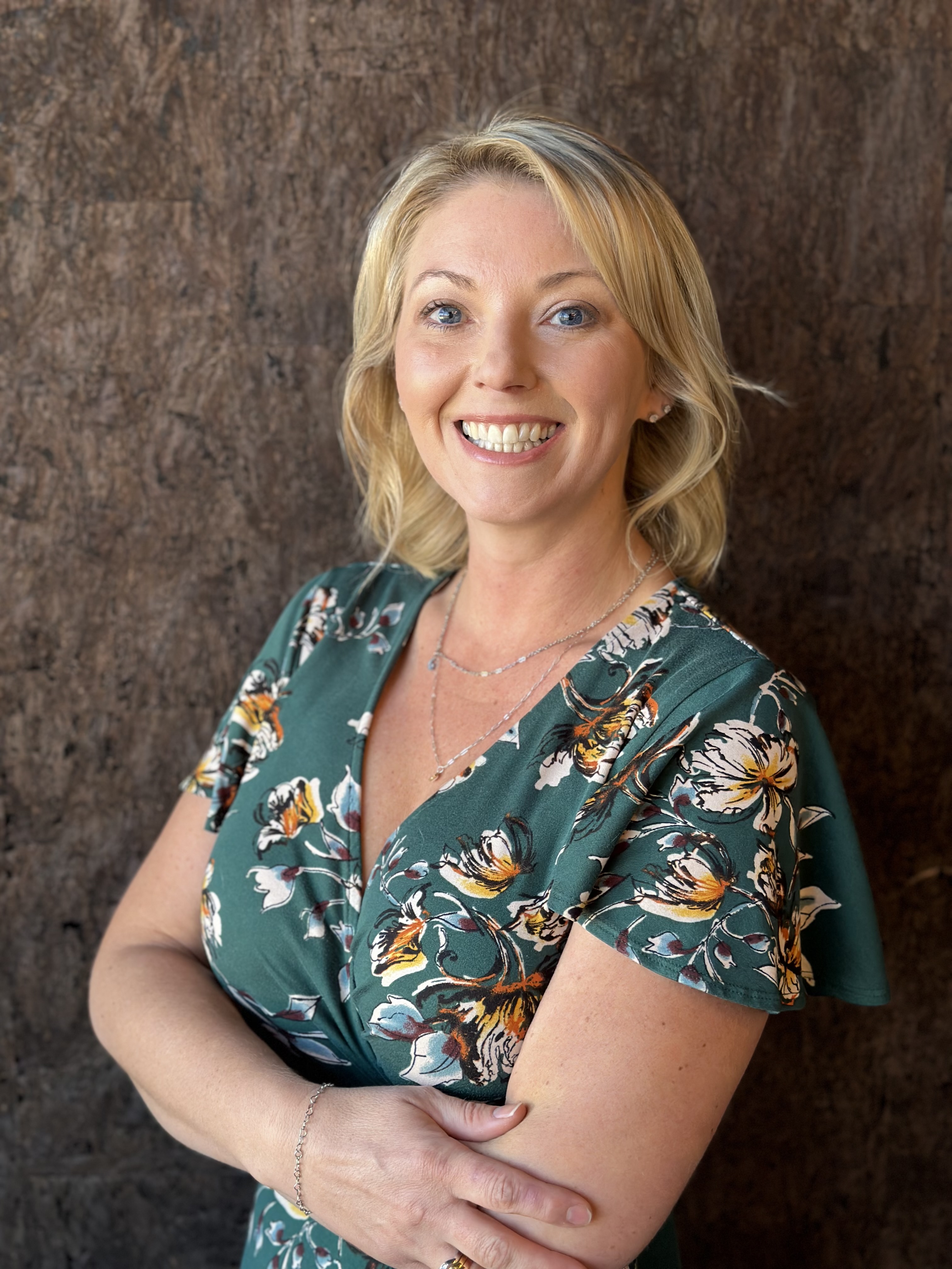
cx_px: 476
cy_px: 634
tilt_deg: -13.7
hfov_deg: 30.3
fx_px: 1760
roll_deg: -0.6
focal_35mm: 48
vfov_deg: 39.7
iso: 125
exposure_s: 1/120
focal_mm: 6.86
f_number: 1.78
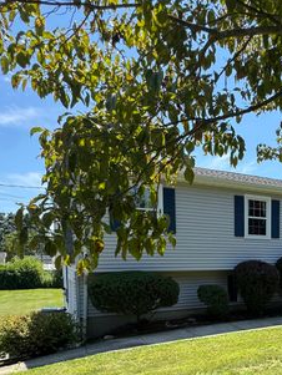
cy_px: 292
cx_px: 250
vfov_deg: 54.9
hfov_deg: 42.1
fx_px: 336
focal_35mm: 31
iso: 50
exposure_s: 1/707
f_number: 2.2
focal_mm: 2.22
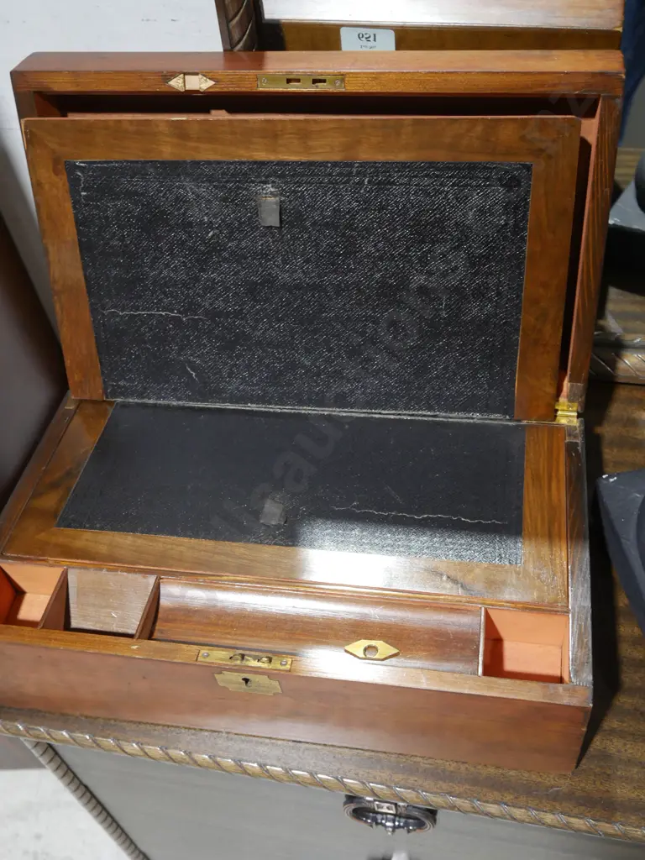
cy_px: 430
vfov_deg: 46.8
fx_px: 994
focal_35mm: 40
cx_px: 322
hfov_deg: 36.0
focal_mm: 20
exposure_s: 1/60
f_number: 4.5
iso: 1000
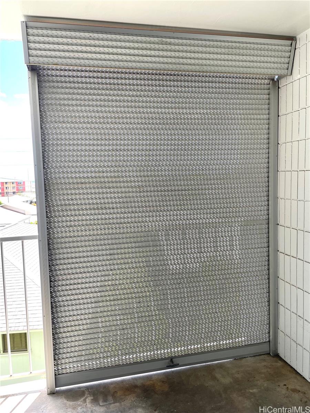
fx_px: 310
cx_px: 155
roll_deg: +2.4
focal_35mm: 26
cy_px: 206
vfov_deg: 67.3
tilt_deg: -4.7
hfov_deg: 53.1
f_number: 1.6
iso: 32
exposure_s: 1/337
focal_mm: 4.2
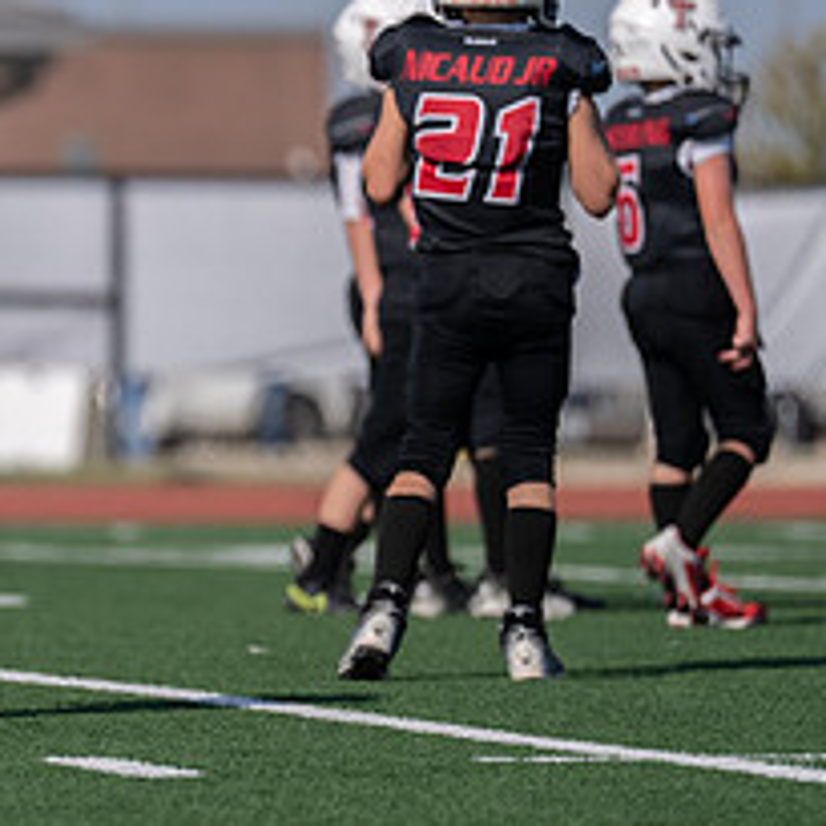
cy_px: 349
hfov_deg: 3.6
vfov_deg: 3.6
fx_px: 12985
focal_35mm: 481
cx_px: -230
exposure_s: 1/2500
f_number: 2.8
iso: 100
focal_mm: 200
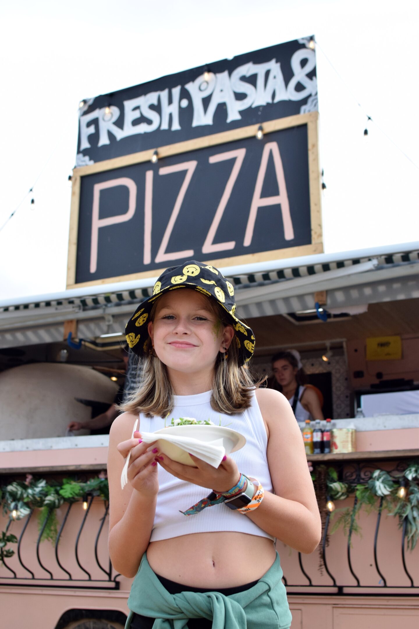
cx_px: 210
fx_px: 916
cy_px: 314
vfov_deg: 37.9
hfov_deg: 25.8
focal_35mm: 52
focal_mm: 35
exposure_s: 1/1250
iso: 400
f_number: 5.6
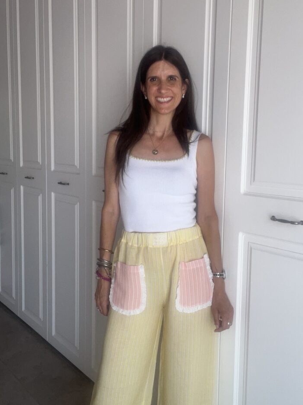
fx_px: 385
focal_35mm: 33
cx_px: 159
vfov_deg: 55.3
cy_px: 191
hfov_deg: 42.9
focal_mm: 2.71
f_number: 2.2
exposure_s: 1/50
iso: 50
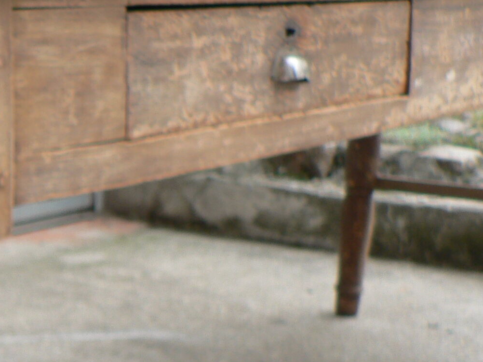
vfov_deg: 15.6
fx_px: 1283
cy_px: 408
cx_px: -127
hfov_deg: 19.8
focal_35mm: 92
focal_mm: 6
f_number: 2.8
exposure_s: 1/60
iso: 80
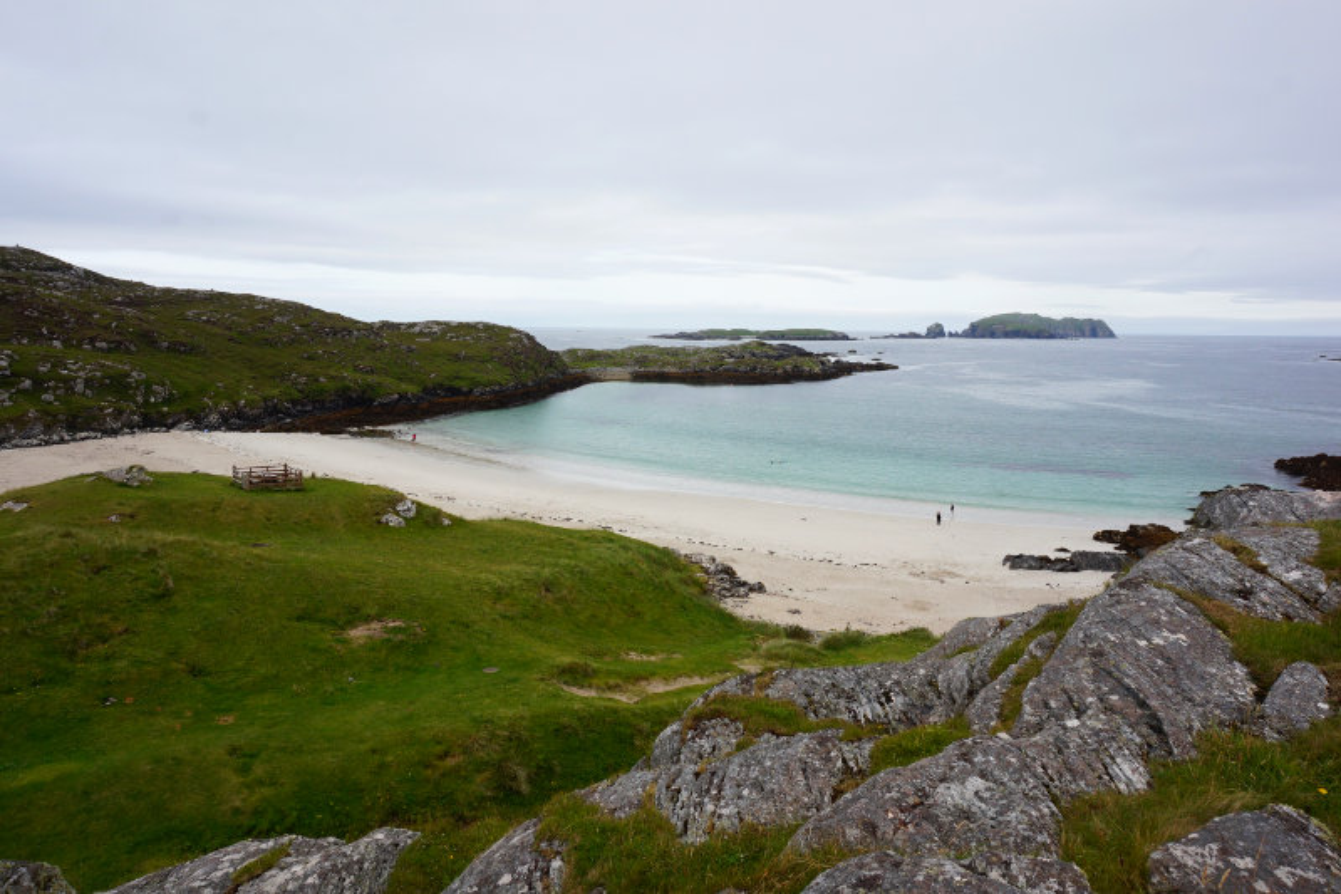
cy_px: 447
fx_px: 894
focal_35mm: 24
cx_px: 670
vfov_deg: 53.1
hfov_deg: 73.8
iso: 100
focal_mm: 16
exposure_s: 1/80
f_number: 13
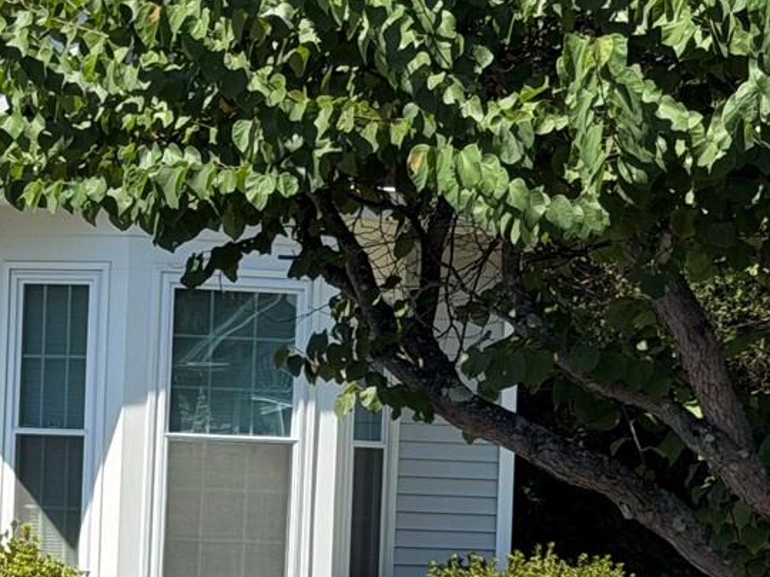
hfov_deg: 10.8
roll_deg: -2.6
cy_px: 380
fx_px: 4048
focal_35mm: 182
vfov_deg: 8.2
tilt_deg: +2.1
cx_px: 51
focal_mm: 6.76
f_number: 1.78
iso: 80
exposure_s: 1/3096
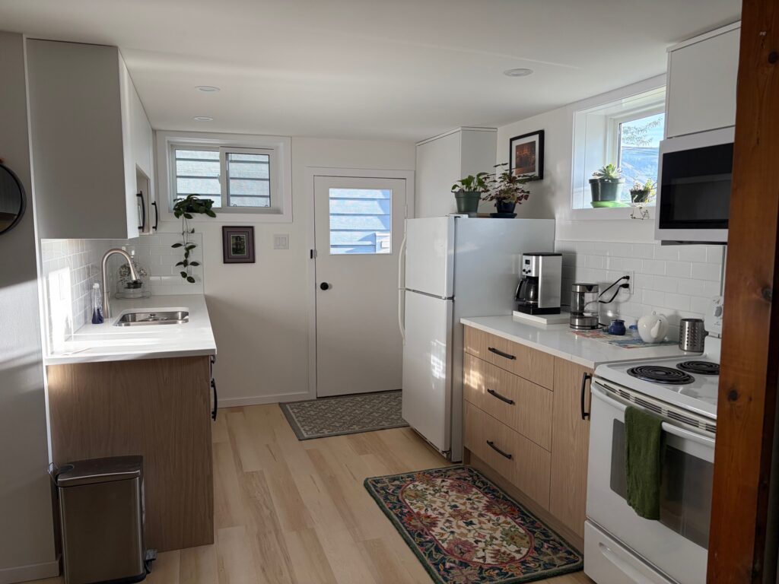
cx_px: 390
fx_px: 585
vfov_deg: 53.1
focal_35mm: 26
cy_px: 292
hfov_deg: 67.3
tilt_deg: -6.3
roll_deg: +0.1
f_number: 1.6
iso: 100
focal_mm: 5.96
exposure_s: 1/196
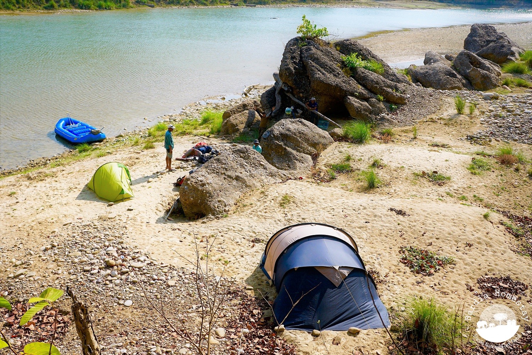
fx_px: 458
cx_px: 266
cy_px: 178
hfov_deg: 60.3
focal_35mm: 31
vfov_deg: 42.3
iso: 100
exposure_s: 1/250
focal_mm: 21
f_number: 8
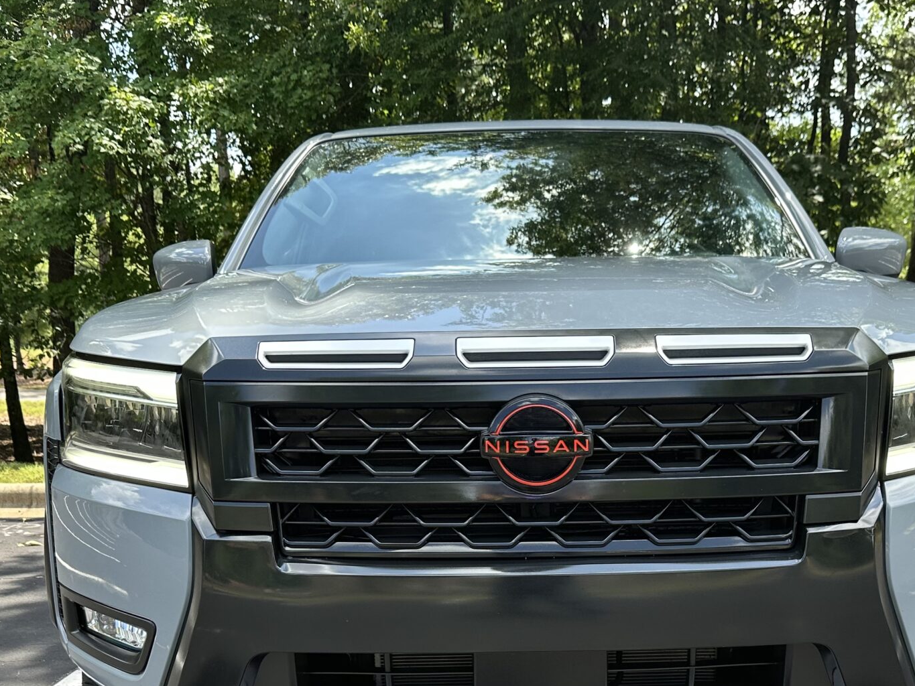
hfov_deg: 41.9
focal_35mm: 45
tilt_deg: -11.3
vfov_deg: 31.1
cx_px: 535
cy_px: 586
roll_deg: +0.9
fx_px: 1190
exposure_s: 1/570
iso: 80
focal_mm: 6.86
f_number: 1.78
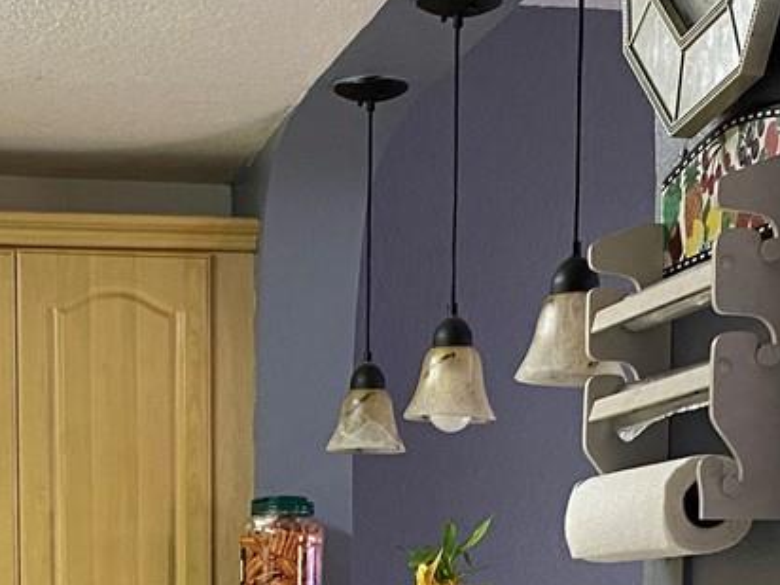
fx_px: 2276
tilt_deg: -6.2
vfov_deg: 13.8
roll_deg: -0.4
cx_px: 208
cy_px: 848
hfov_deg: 19.3
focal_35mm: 101
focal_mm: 4.25
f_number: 1.8
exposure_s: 1/60
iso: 200
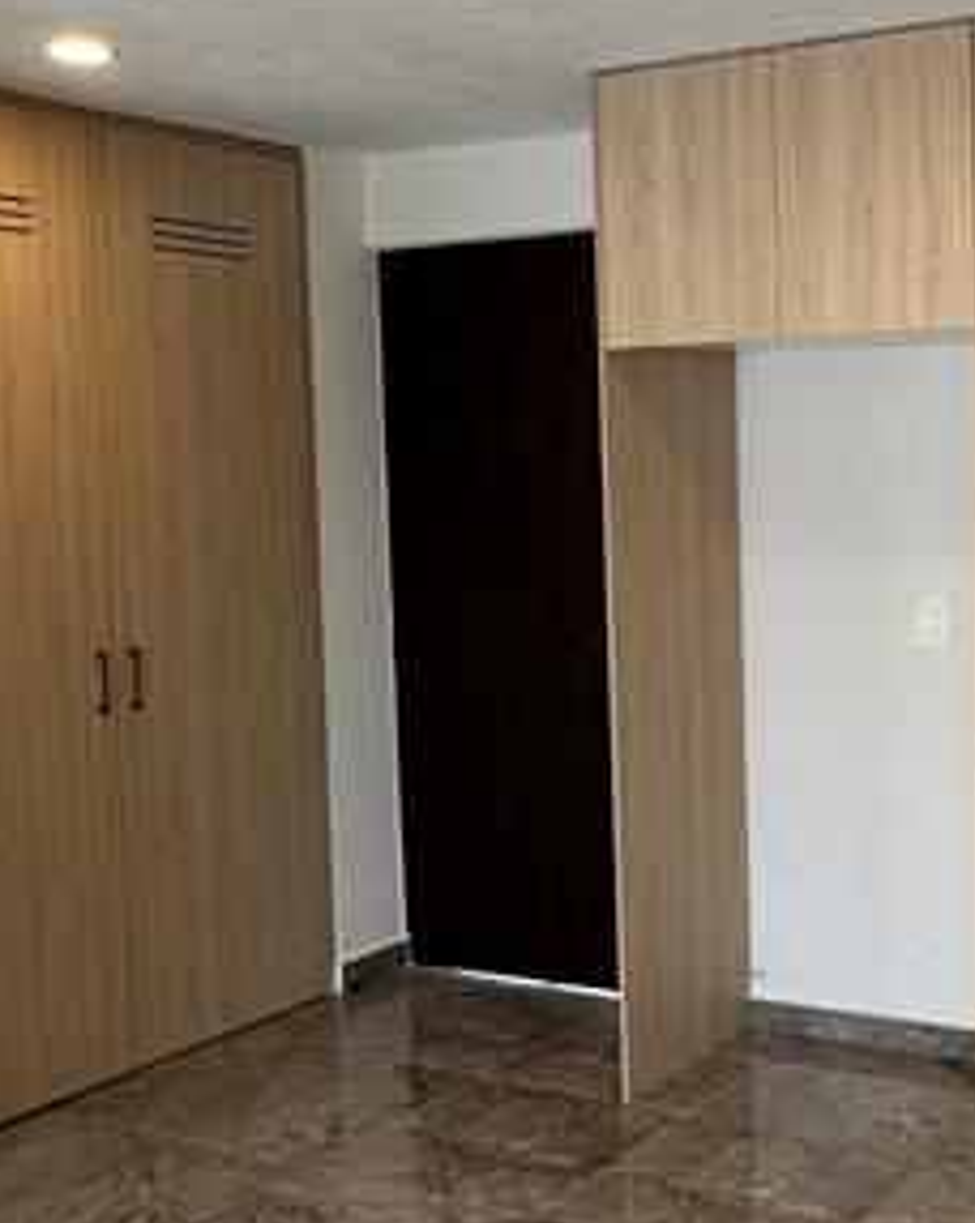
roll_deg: +0.8
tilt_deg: -1.6
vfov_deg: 38.1
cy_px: 590
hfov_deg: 29.9
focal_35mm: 49
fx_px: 1771
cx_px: 804
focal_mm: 2.22
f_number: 2.2
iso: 100
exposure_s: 1/99
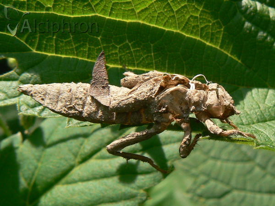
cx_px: 138
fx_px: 286
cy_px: 103
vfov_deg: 39.7
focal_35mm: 36
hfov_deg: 51.4
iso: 80
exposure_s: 1/250
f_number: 5.6
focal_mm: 6
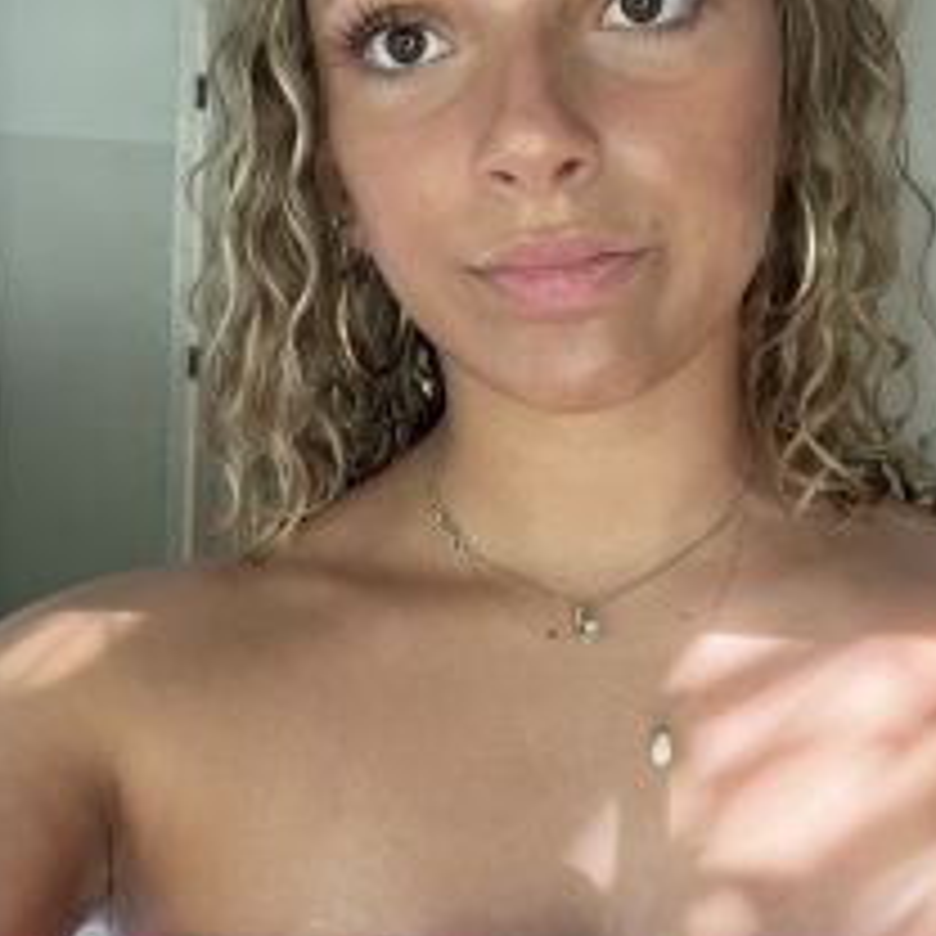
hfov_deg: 38.3
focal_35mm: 44
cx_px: 495
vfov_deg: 38.2
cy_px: 394
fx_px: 1346
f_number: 2.2
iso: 320
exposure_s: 1/60
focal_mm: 2.71
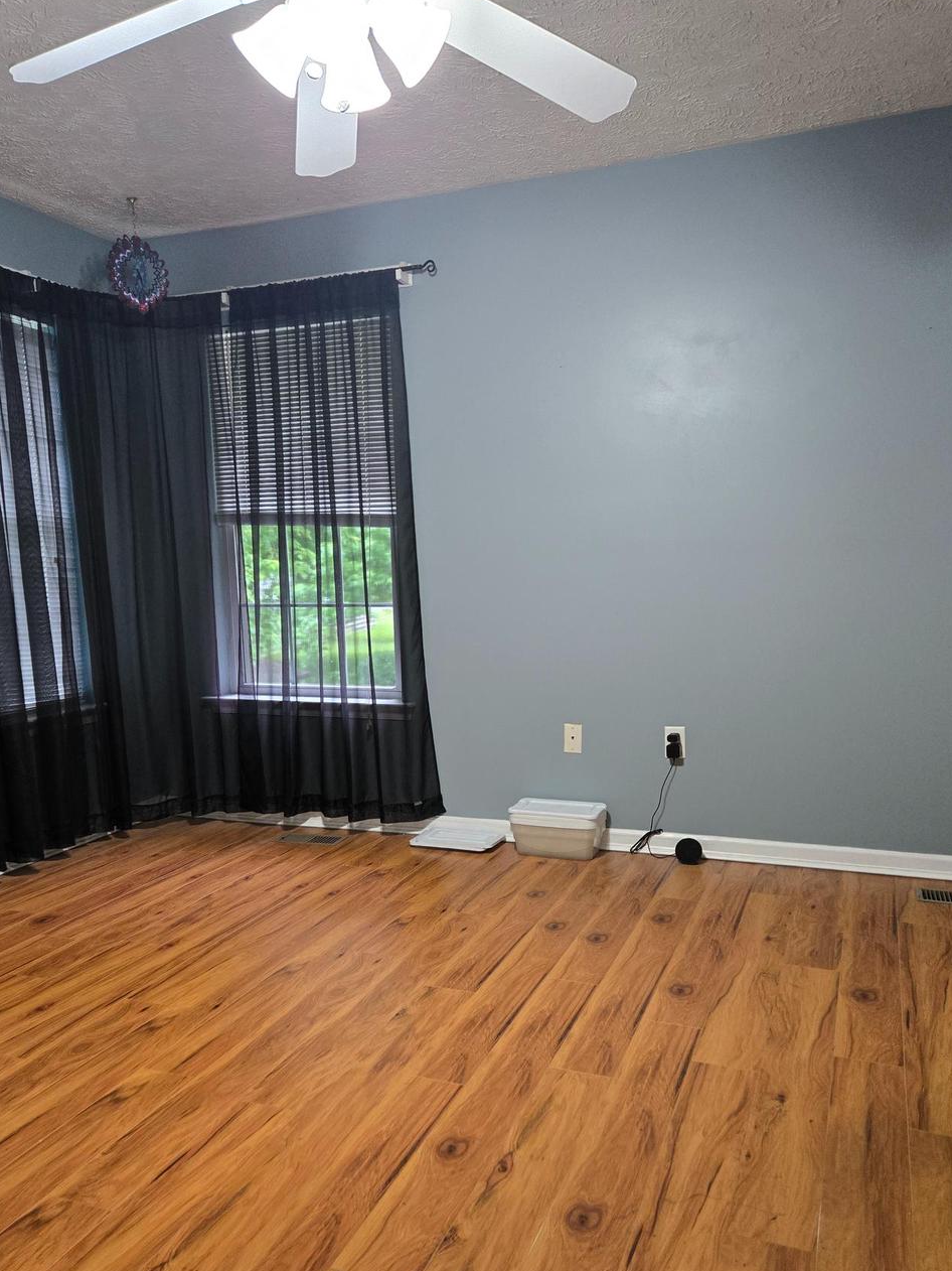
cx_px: 481
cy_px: 730
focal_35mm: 28
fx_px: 1027
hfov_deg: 49.7
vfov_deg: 63.1
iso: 320
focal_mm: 5.4
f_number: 1.8
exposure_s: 1/120
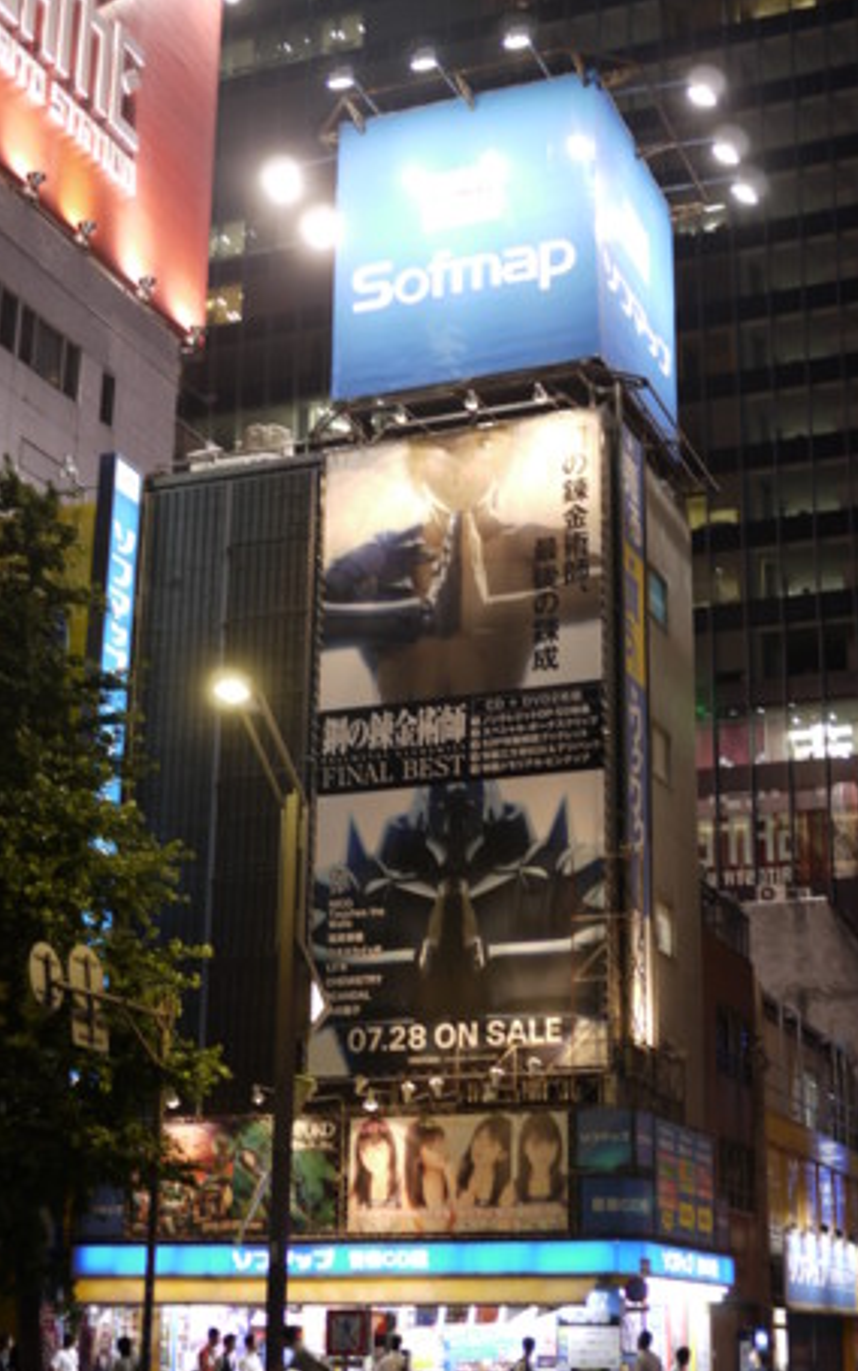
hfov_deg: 23.1
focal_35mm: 56
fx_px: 2094
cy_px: 704
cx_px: 477
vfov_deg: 36.3
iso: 100
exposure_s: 1/30
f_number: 1.7
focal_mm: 20
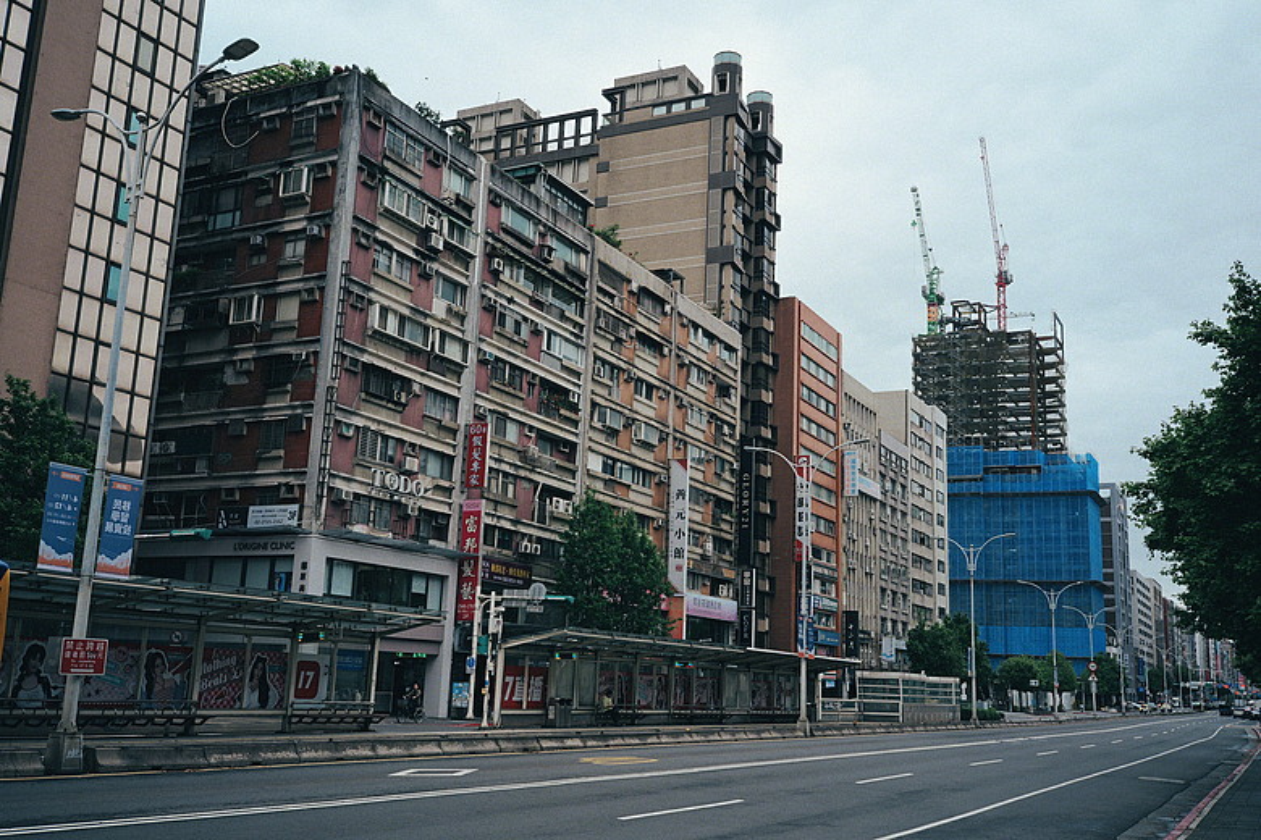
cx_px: 630
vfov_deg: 37.9
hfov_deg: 54.4
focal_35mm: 35
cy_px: 420
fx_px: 1226
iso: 200
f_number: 5
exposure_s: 1/320
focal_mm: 35
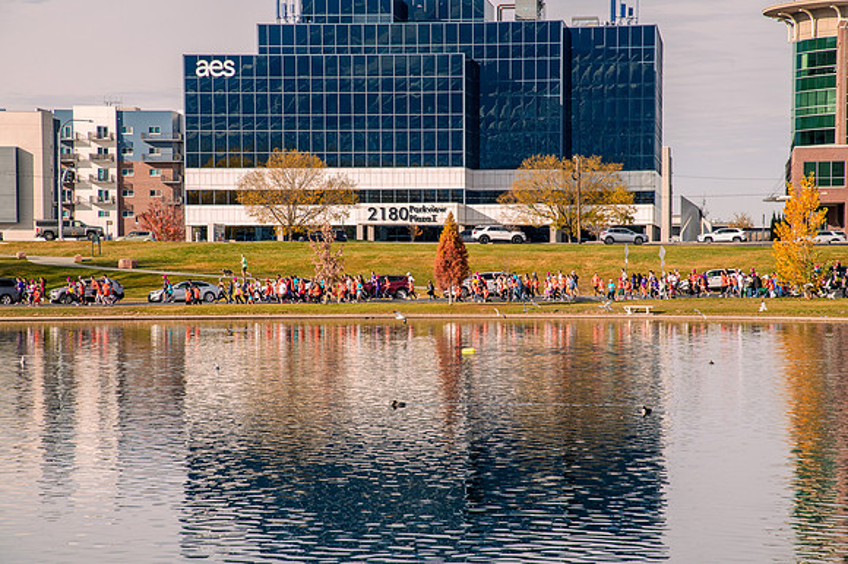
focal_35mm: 120
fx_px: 2825
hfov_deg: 17.1
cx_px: 424
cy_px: 282
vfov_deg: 11.4
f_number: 10
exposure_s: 1/1000
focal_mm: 120
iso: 800
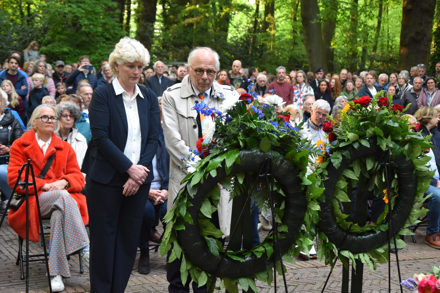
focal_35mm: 68
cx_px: 220
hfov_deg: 29.9
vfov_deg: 20.2
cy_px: 146
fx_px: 825
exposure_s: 1/60
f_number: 4.8
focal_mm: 45
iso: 1250
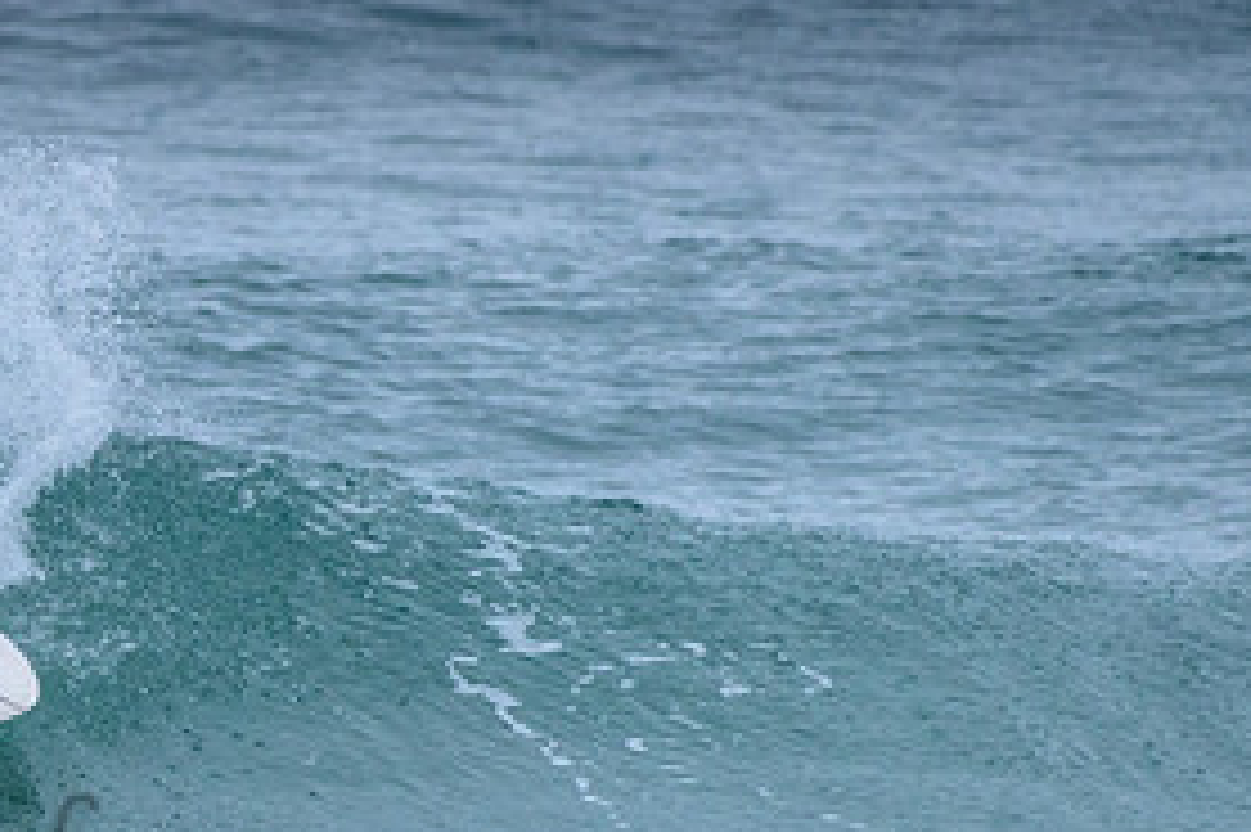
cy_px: 629
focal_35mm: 1280
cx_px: -94
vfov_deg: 1.1
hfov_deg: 1.6
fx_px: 44452
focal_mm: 500
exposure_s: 1/2000
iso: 1250
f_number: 5.6
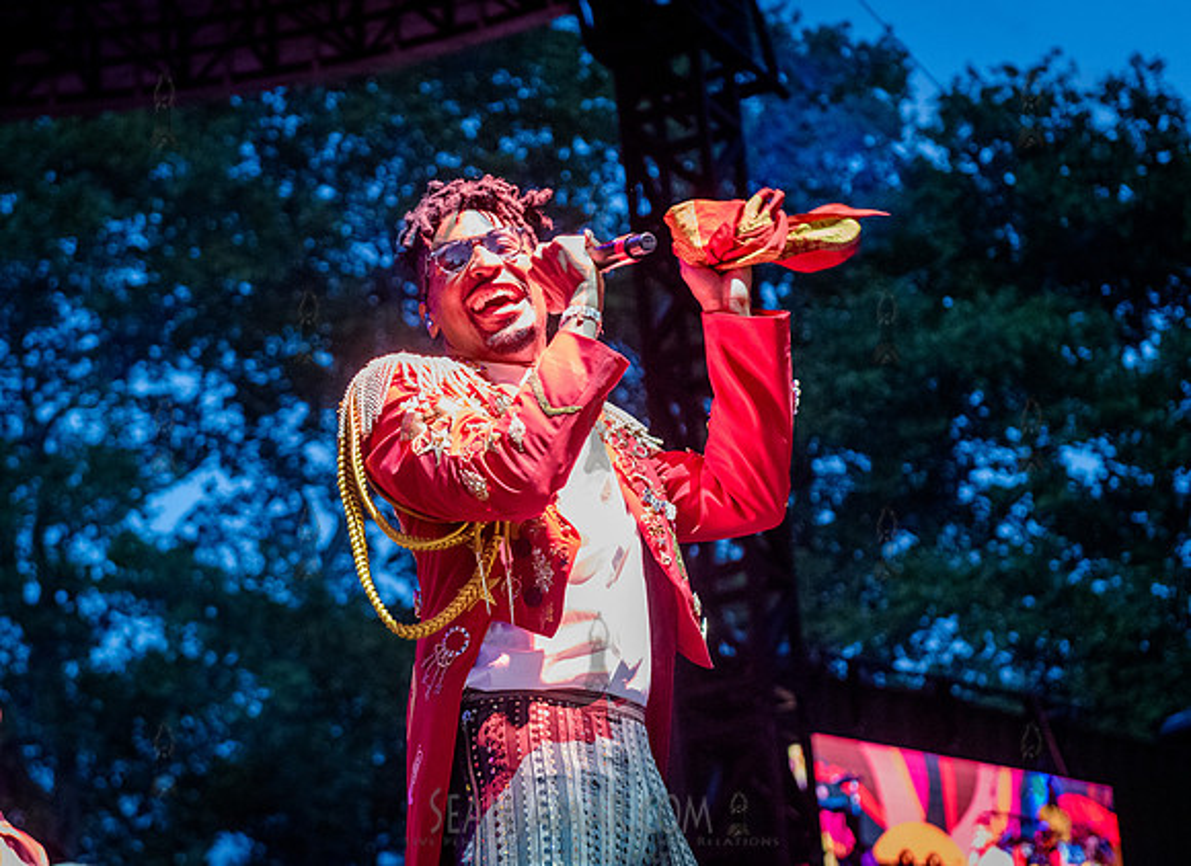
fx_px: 2924
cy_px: 364
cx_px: 526
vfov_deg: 16.8
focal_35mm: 86
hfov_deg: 23.0
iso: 6400
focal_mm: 70
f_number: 4
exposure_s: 1/400
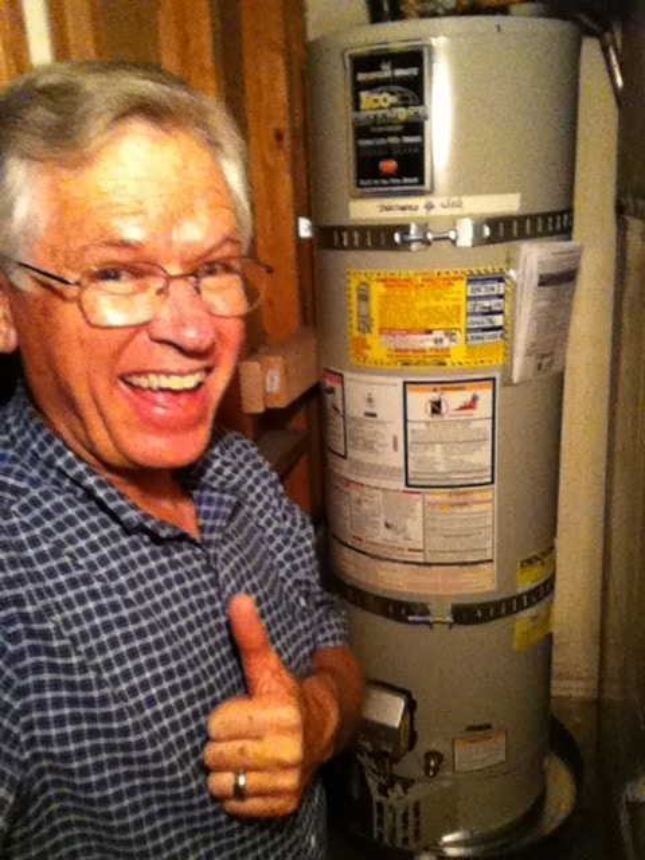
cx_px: 322
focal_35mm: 35
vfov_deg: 52.6
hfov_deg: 40.7
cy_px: 430
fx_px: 870
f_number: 2.4
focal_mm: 3.85
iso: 800
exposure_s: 1/30
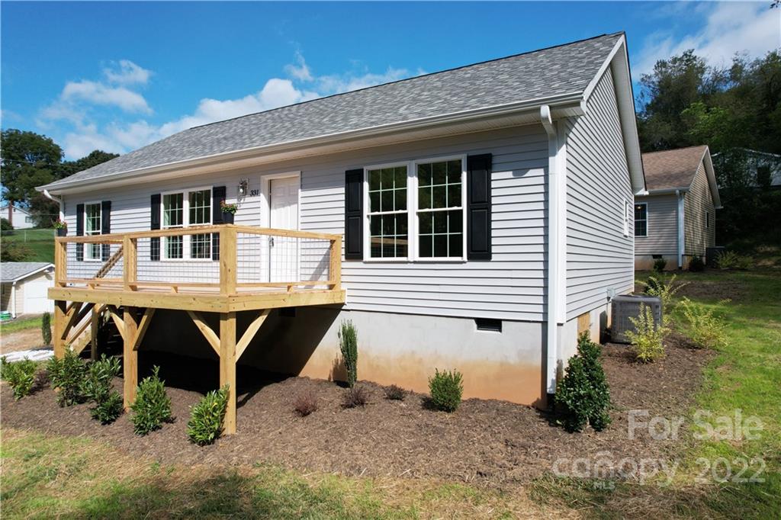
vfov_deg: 57.2
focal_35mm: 22
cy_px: 260
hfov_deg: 78.6
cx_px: 390
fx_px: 477
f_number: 2.8
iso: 140
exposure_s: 1/2000
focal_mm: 8.38
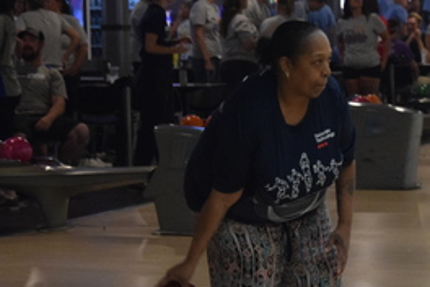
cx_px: 373
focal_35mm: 172
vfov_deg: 8.0
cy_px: 228
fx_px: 2055
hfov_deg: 11.9
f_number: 5.6
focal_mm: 55
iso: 3200
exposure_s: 1/100
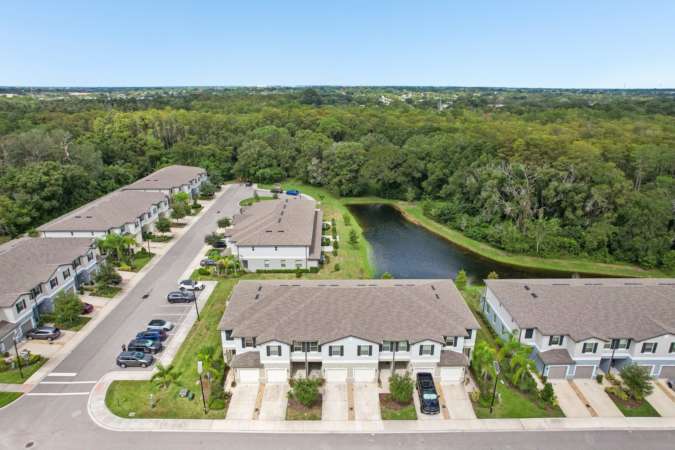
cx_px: 338
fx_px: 412
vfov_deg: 57.2
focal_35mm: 22
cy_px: 225
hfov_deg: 78.6
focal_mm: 8.4
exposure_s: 1/5000
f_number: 2.8
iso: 400
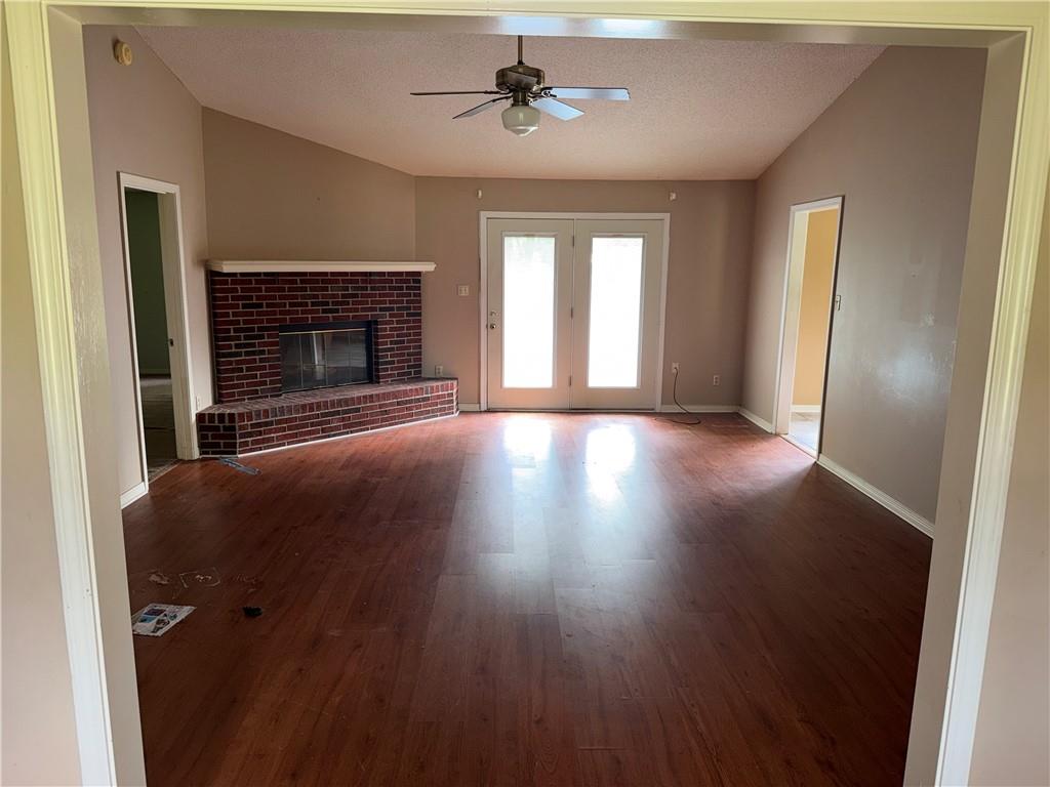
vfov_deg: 56.8
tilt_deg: -10.7
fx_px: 728
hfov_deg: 71.6
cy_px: 394
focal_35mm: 24
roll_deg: -0.3
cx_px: 525
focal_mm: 6.76
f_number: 1.78
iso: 80
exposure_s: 1/21
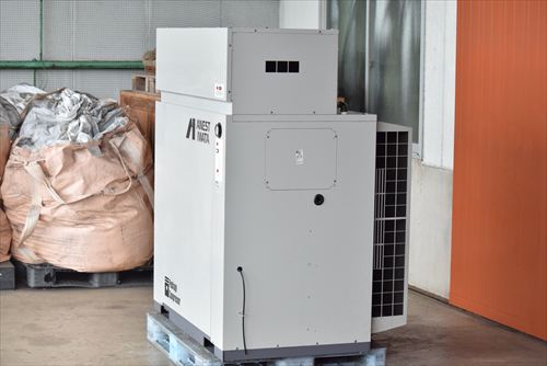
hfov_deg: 24.6
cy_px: 183
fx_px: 1254
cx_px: 274
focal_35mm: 82
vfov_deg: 16.6
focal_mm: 55
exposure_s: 1/320
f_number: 6.3
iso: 1250
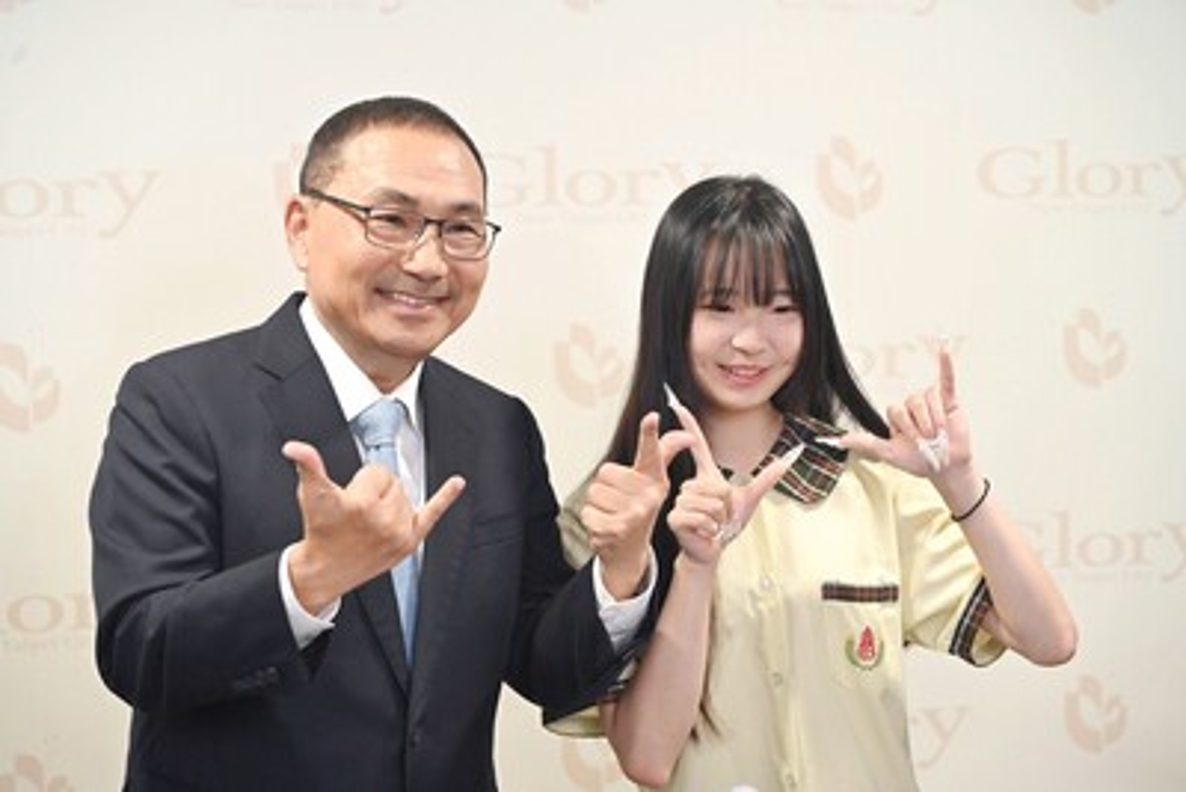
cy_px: 396
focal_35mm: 74
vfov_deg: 18.4
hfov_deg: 27.3
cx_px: 593
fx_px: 2439
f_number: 4
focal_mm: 74
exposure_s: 1/125
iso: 2000
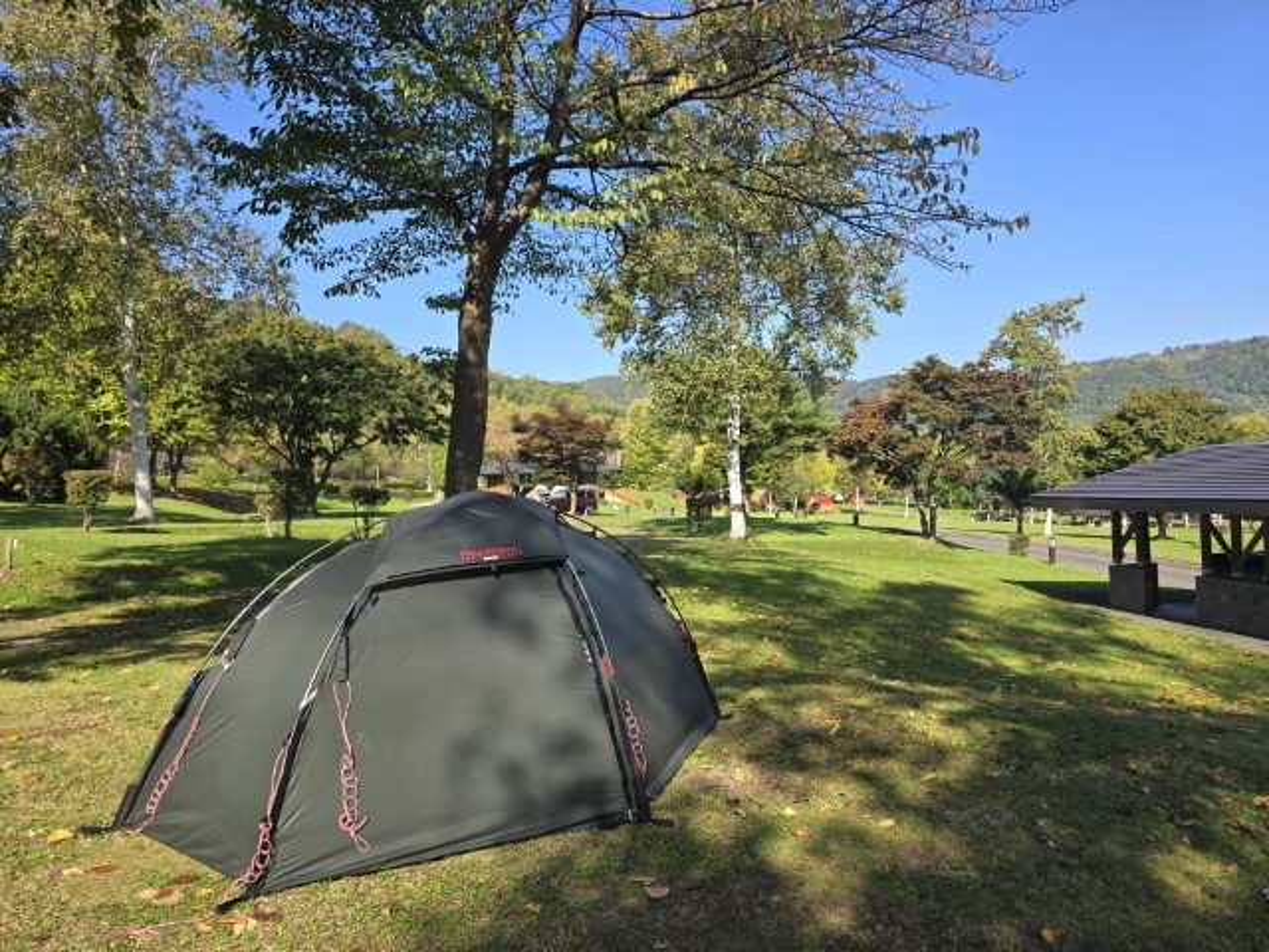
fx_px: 843
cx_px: 634
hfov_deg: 73.9
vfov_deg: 58.9
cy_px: 476
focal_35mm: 23
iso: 12
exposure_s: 1/411
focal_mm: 6.3
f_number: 1.7
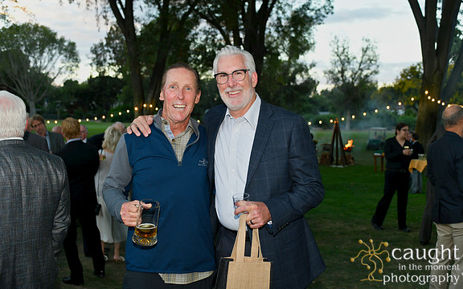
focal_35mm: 39
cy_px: 136
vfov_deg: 32.8
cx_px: 232
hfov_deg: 50.4
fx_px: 492
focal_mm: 38
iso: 500
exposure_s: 1/100
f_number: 4
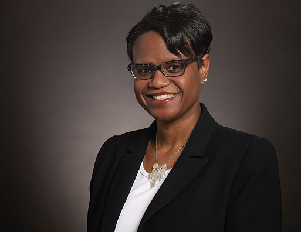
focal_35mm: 124
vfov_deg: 12.2
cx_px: 167
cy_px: 126
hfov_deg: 15.7
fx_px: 1090
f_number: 6.3
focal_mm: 85
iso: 320
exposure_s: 1/200
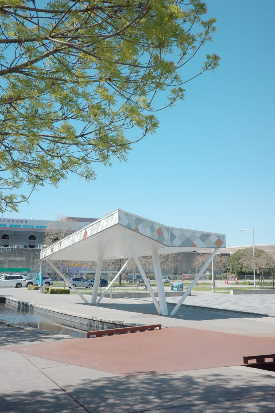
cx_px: 138
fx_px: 458
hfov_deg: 33.4
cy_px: 206
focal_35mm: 40
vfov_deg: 48.5
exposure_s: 1/500
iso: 200
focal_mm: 26
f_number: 5.6
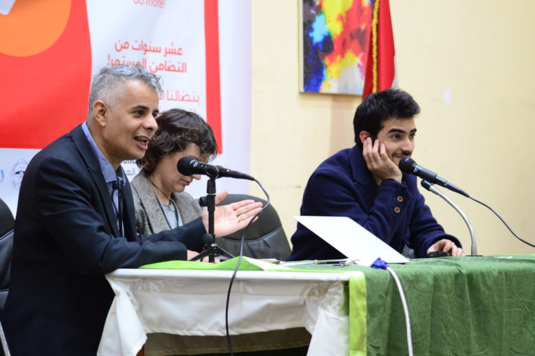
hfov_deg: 19.5
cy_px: 178
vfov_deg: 13.0
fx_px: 1560
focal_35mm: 105
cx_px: 268
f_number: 4
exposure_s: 1/60
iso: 800
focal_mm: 70
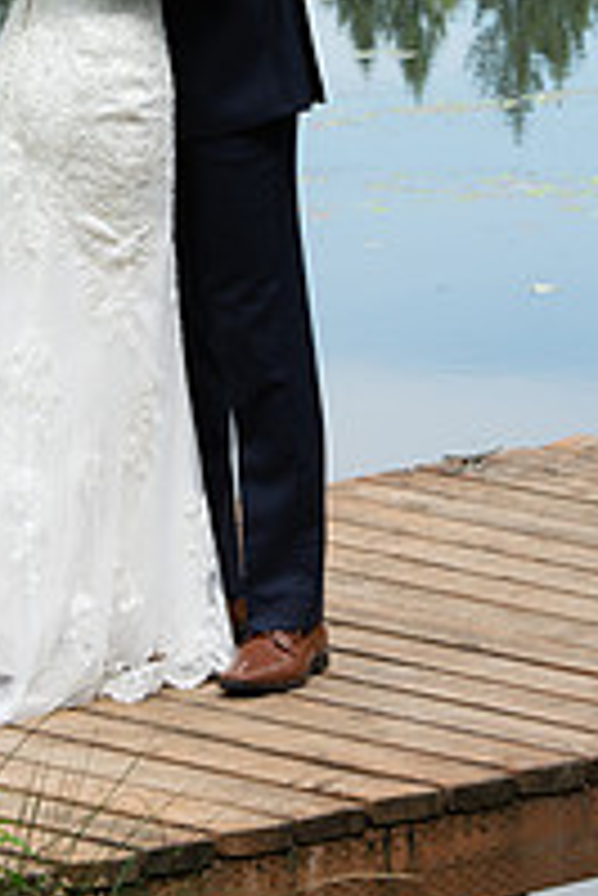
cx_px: -40
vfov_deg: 7.4
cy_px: 99
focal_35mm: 276
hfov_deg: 5.0
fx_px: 6865
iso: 800
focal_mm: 122
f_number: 18
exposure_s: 1/250
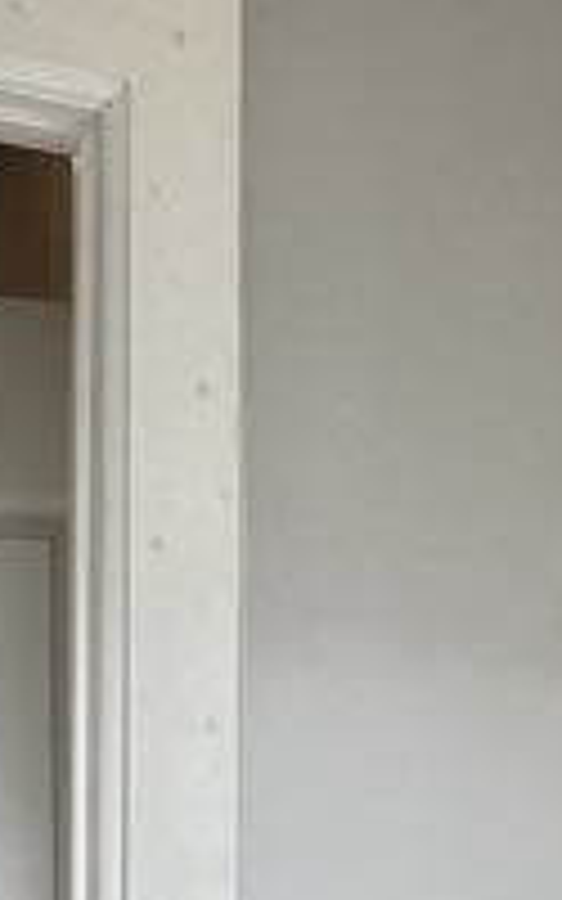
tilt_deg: +0.6
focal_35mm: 76
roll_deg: -0.5
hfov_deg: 15.8
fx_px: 1862
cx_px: 832
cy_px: 860
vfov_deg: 26.0
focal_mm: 2.22
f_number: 2.2
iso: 40
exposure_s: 1/314
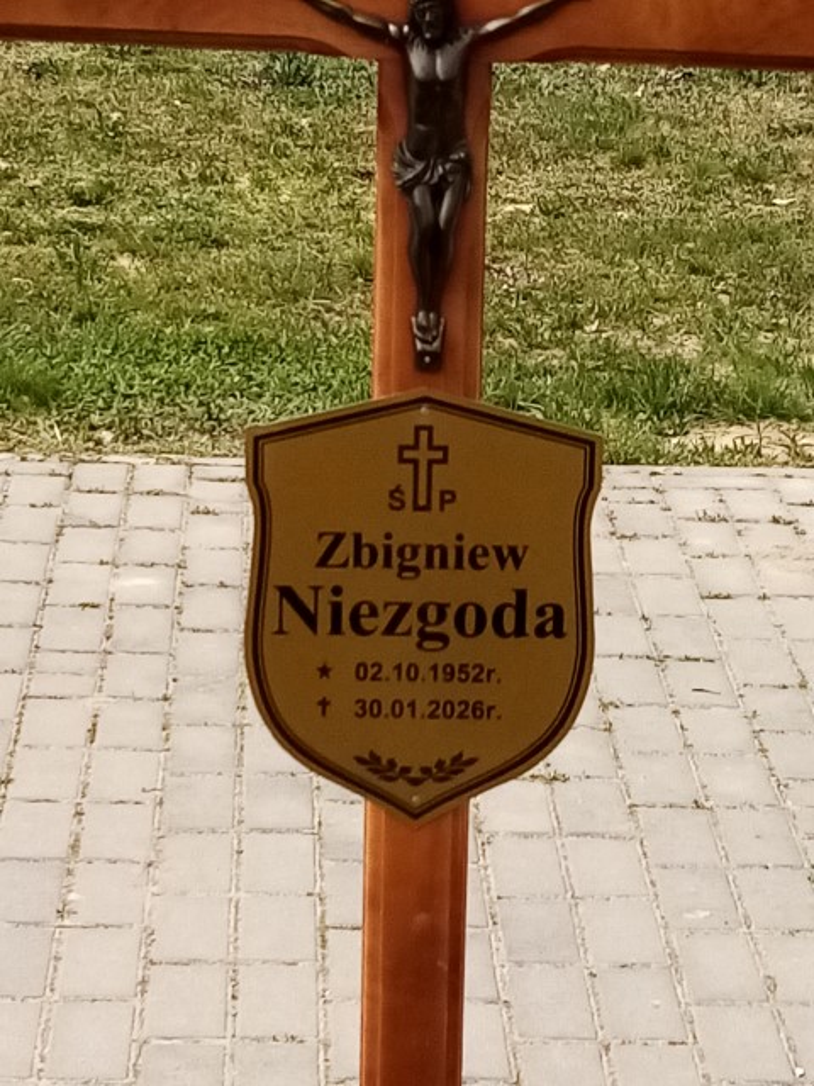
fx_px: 815
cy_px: 543
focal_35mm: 26
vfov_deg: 67.3
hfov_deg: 53.1
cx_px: 407
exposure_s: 1/1101
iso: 108
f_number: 1.8
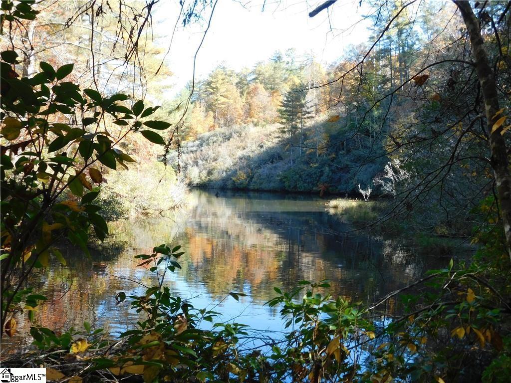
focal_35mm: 36
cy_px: 192
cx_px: 256
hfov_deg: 51.4
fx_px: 531
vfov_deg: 39.7
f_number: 3.5
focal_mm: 6.3
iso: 125
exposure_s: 1/125
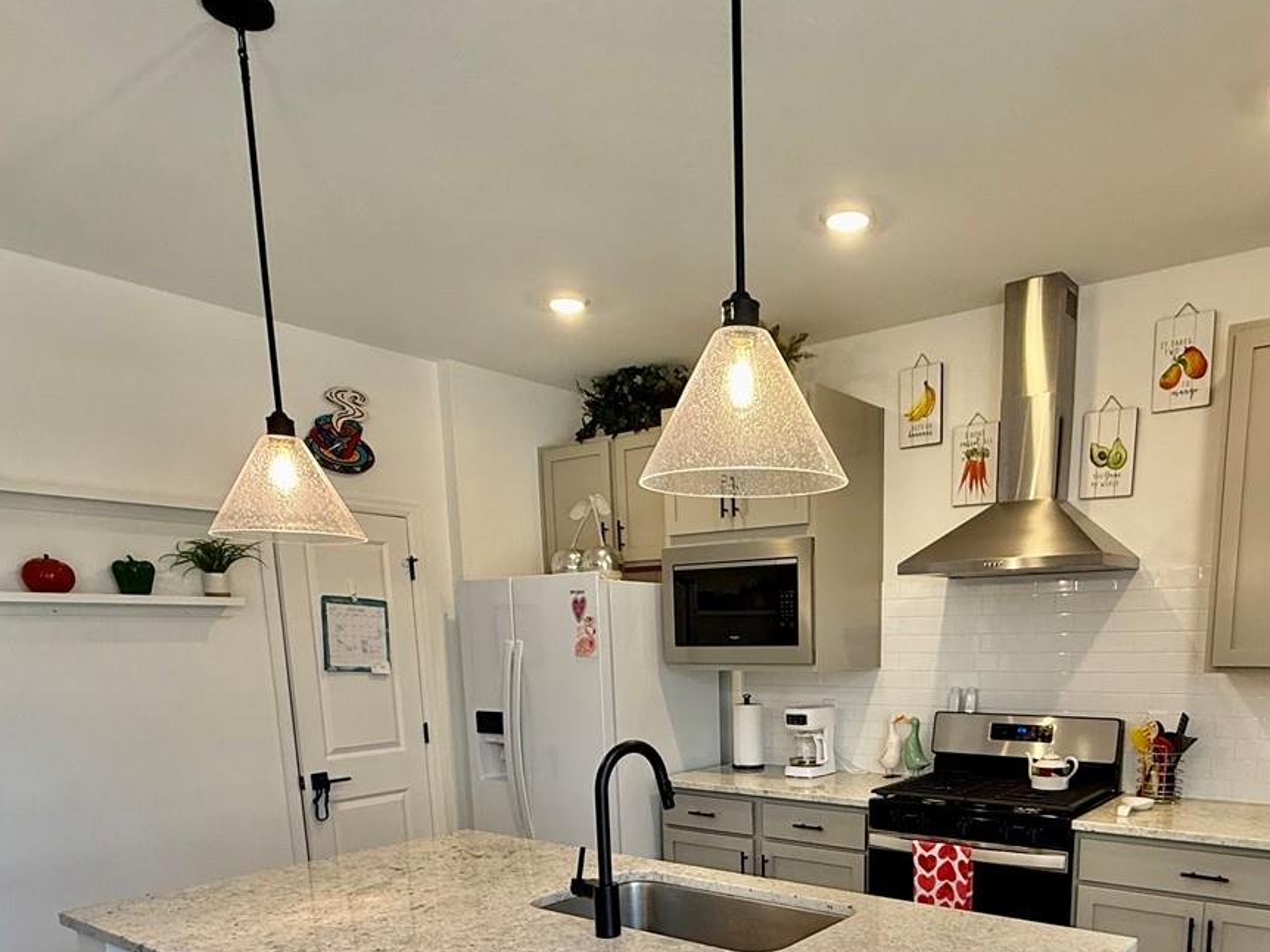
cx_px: 794
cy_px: 816
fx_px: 954
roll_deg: +0.6
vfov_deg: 48.7
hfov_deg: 66.3
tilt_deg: -9.9
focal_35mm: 26
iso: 200
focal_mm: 2.22
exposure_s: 1/120
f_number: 2.2
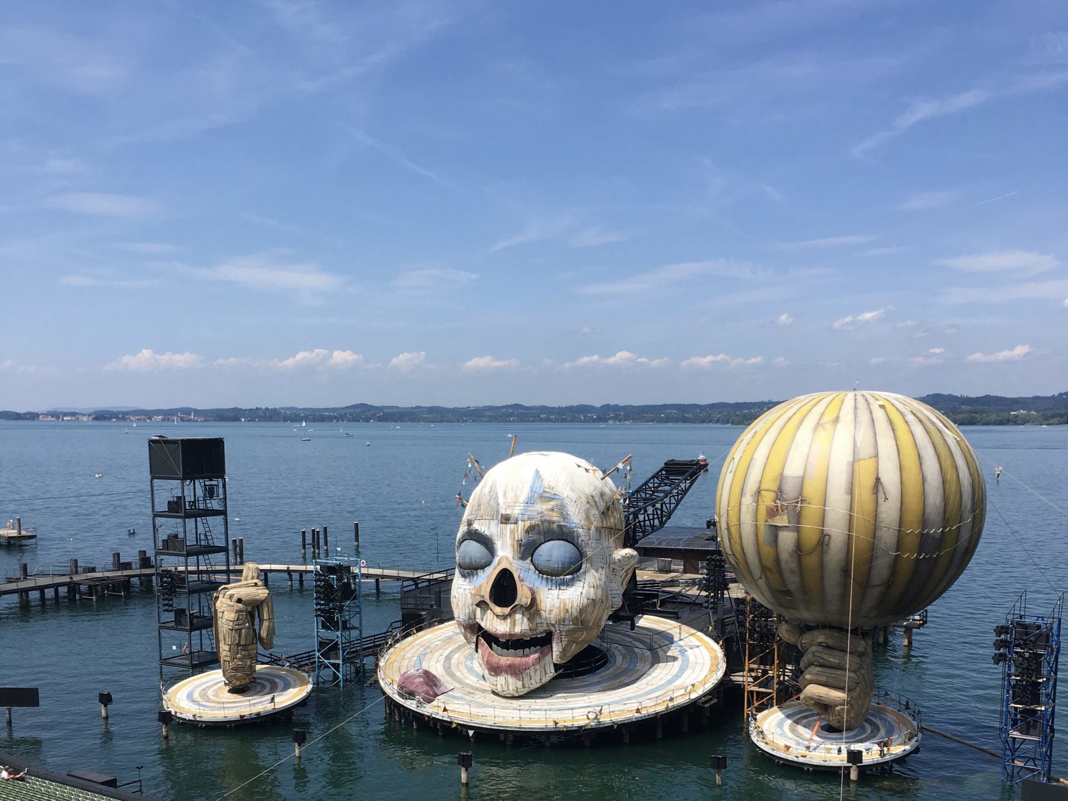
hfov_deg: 61.7
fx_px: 895
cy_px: 400
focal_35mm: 29
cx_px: 534
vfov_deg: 48.2
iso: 25
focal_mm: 4.15
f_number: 2.2
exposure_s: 1/2024
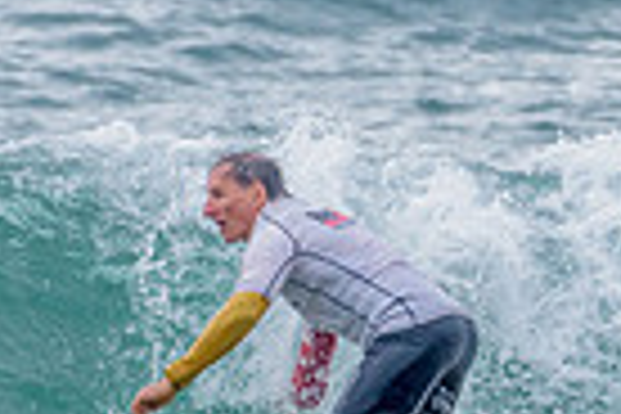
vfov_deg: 0.5
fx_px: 44450
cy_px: 377
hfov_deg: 0.8
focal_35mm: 2577
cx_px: 264
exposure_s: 1/2000
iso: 640
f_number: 5.6
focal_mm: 500
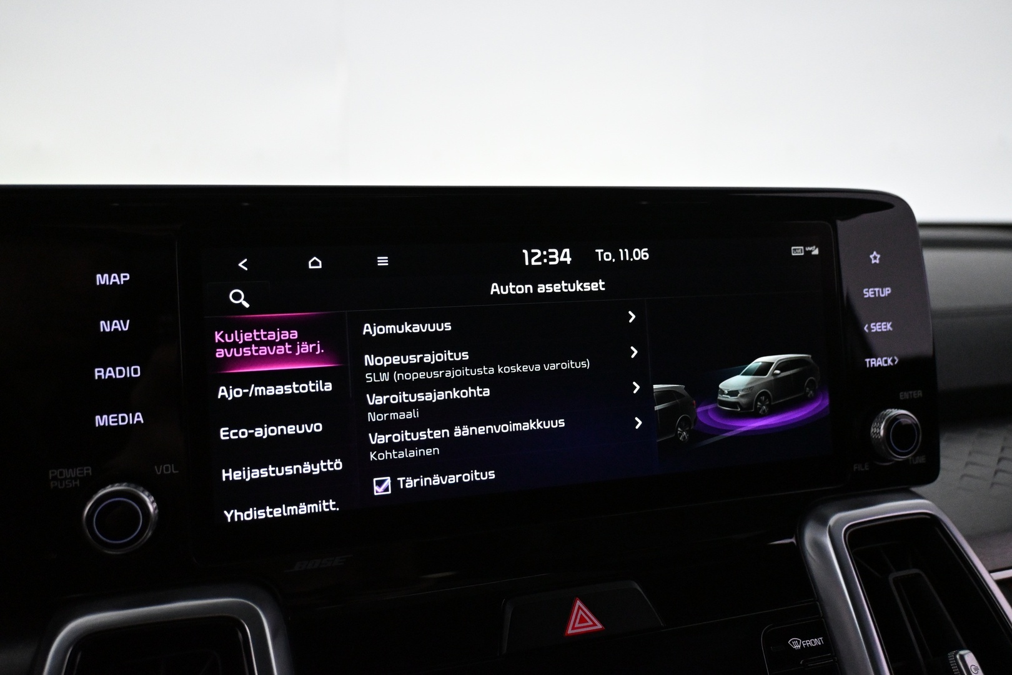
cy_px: 338
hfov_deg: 64.6
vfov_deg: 45.7
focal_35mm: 28
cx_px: 506
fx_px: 801
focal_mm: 19
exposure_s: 1/200
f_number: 3.8
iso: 4000
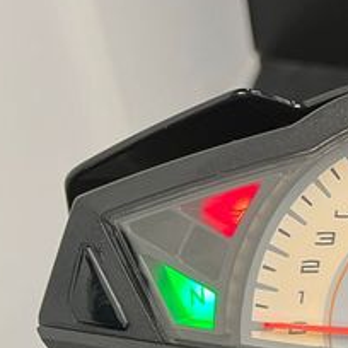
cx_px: 522
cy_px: 362
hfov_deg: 20.5
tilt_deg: -47.9
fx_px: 819
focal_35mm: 72
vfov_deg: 22.9
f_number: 1.6
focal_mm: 5.1
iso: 160
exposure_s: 1/50
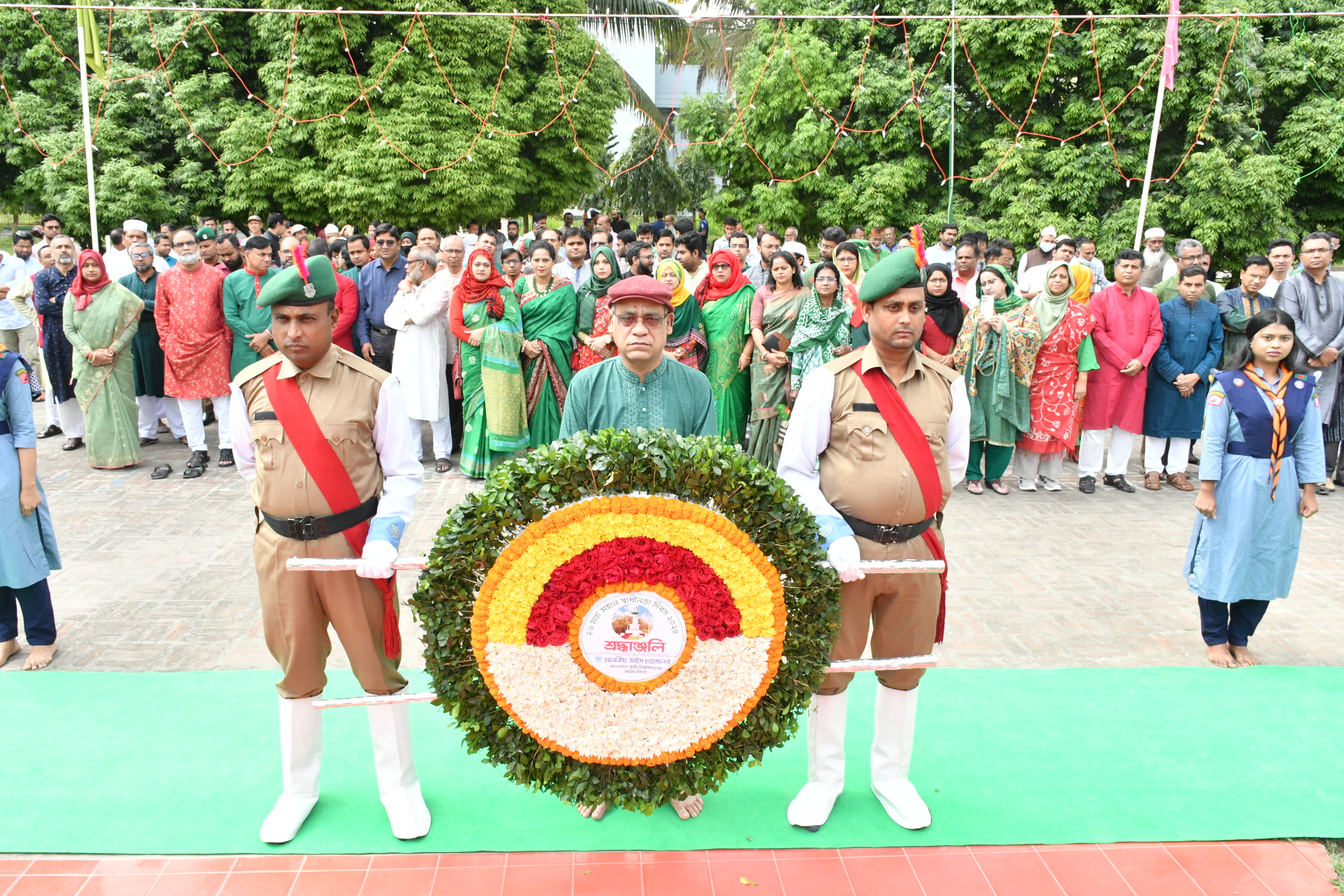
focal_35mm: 27
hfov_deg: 67.4
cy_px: 448
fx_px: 1008
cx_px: 672
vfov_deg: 47.9
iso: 1600
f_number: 13
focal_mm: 18
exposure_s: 1/160
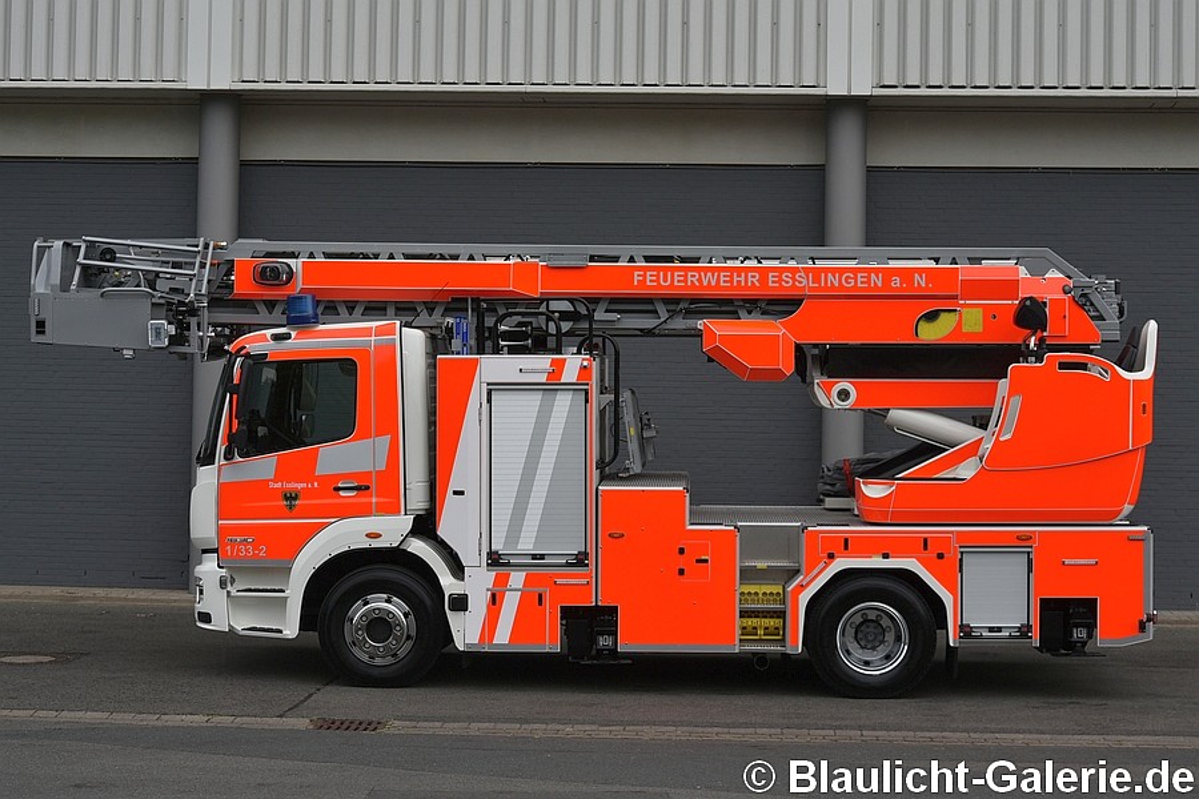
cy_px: 400
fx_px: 1832
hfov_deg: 36.2
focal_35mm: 55
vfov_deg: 24.6
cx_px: 600
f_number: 7.1
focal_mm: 55
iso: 400
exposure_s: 1/200
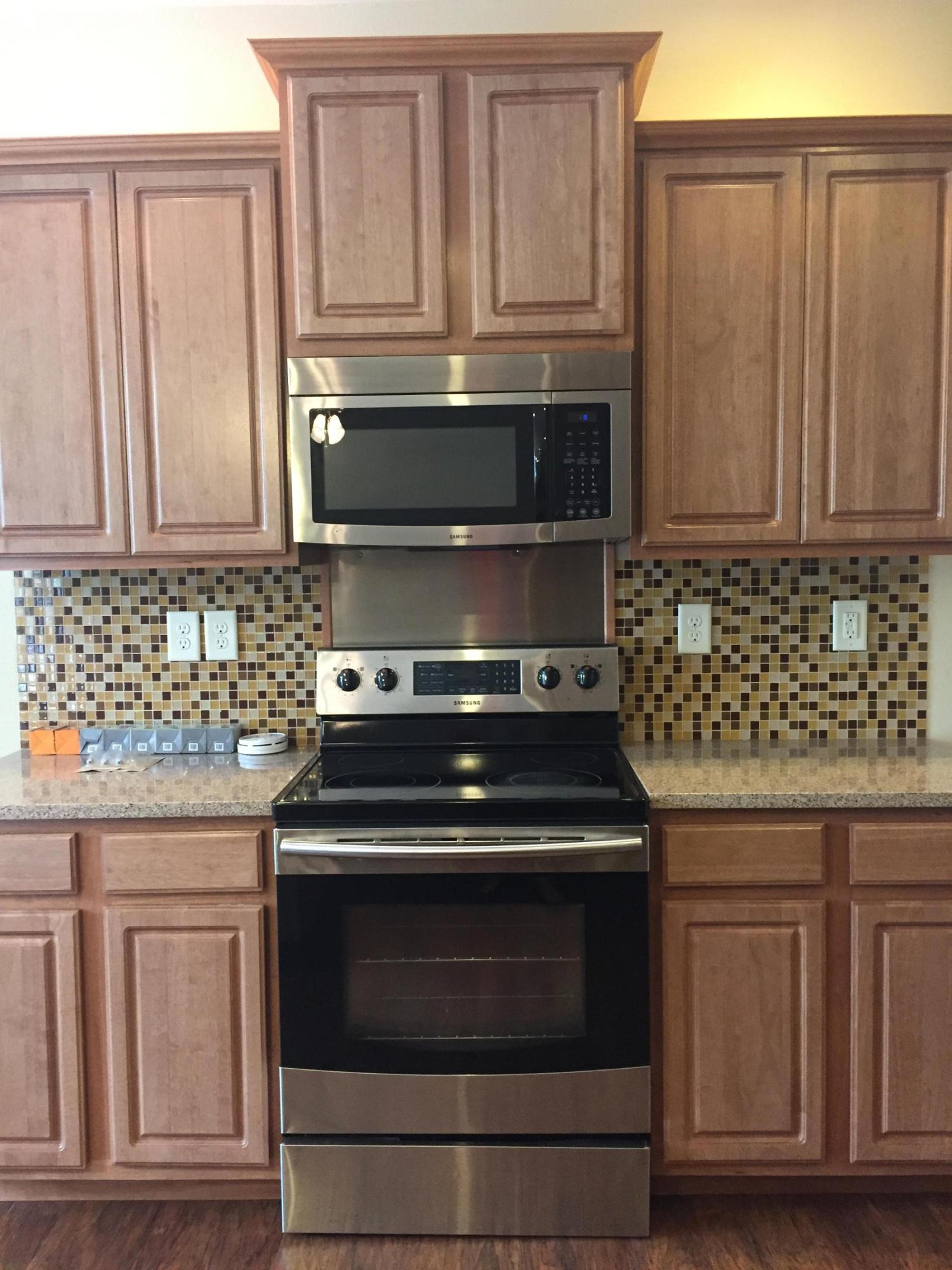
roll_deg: +0.9
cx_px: 476
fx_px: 1063
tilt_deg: -5.0
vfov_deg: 61.7
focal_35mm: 29
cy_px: 635
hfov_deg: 48.2
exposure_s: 1/30
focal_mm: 4.15
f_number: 2.2
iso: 200
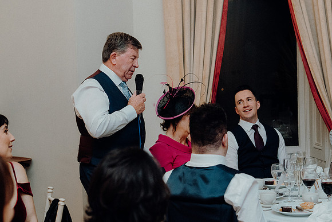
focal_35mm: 82
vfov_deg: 16.7
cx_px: 166
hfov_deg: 24.8
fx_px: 756
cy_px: 111
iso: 2500
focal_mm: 55
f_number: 3.5
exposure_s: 1/160
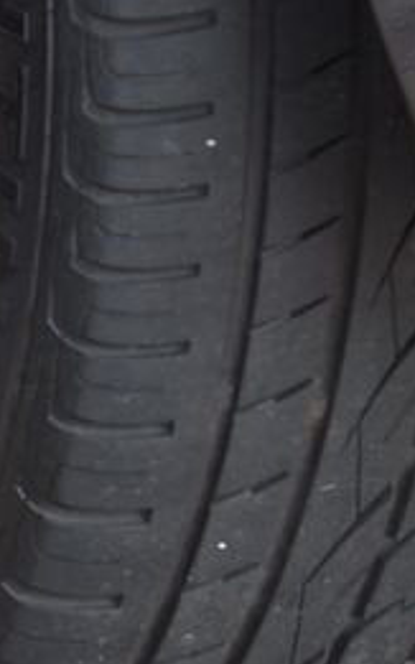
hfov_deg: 6.4
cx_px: -349
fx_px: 3621
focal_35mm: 200
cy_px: 89
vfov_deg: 10.4
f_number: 5
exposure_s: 1/100
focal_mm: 50
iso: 500
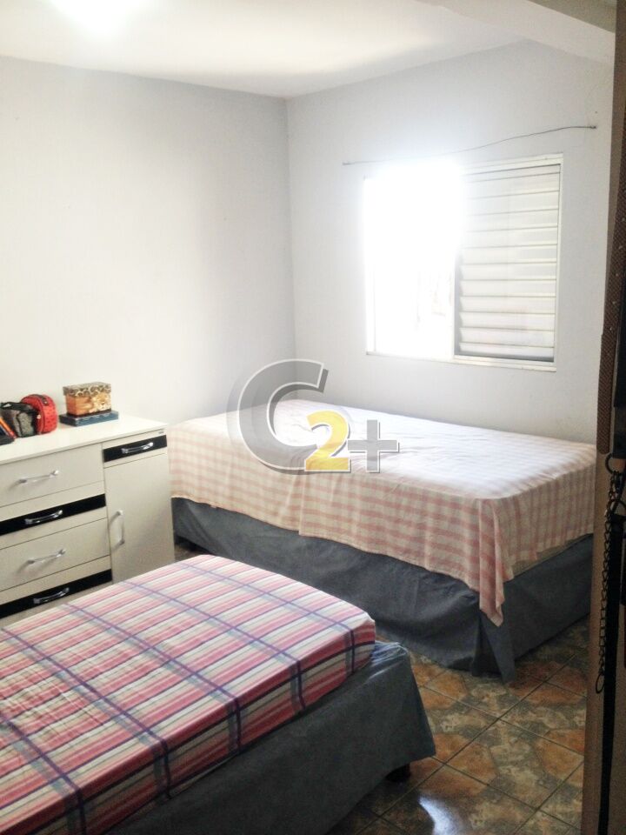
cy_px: 418
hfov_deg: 40.7
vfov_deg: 52.6
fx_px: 844
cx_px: 313
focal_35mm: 35
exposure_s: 1/30
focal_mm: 4.28
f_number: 2.4
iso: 50
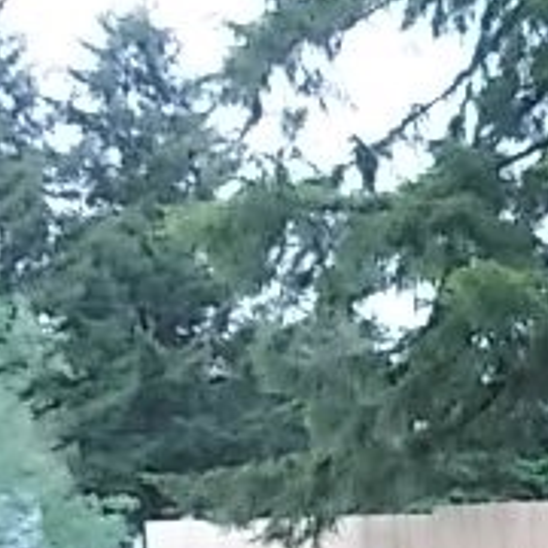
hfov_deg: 17.3
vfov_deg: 18.5
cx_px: 871
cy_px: 691
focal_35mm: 88
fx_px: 1576
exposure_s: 1/15
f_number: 2.7
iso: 200
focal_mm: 4
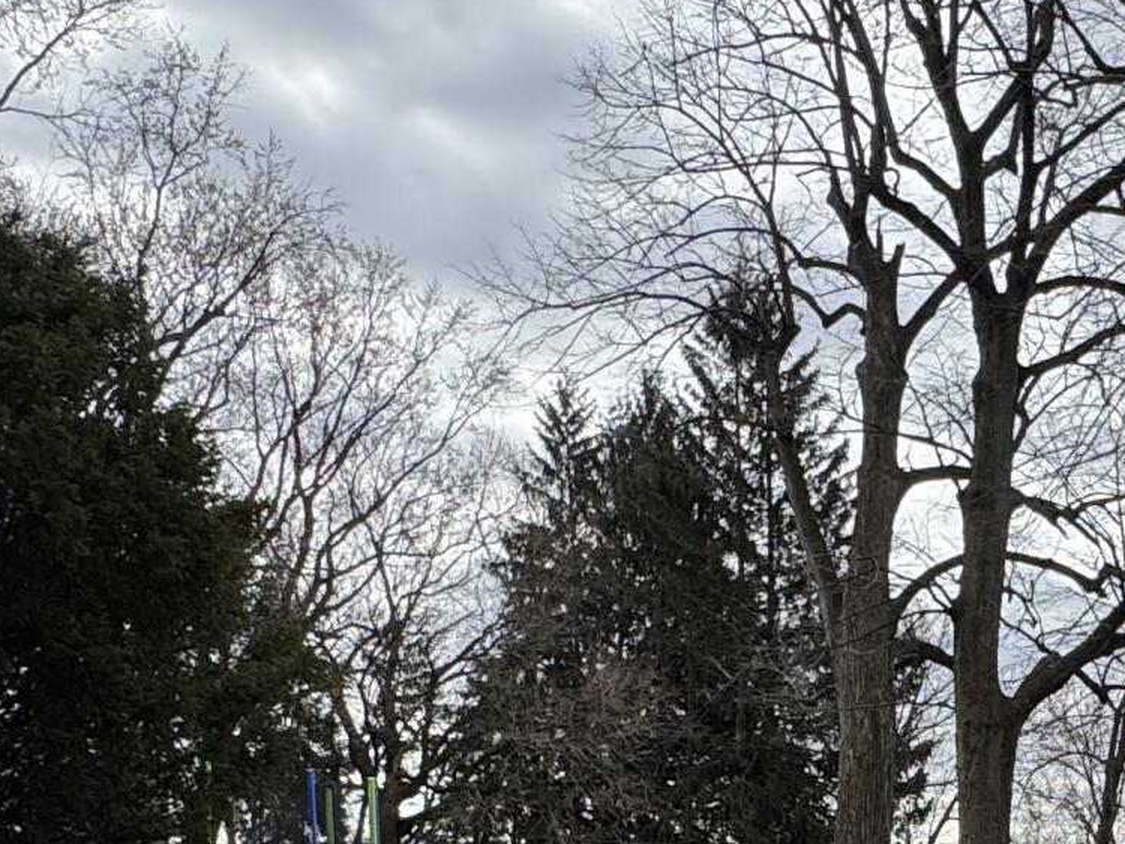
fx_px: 1821
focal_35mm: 56
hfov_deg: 32.4
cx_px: 1041
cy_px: 925
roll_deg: -0.1
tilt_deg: -0.9
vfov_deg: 24.4
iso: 40
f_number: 2.2
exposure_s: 1/1126
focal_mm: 2.22
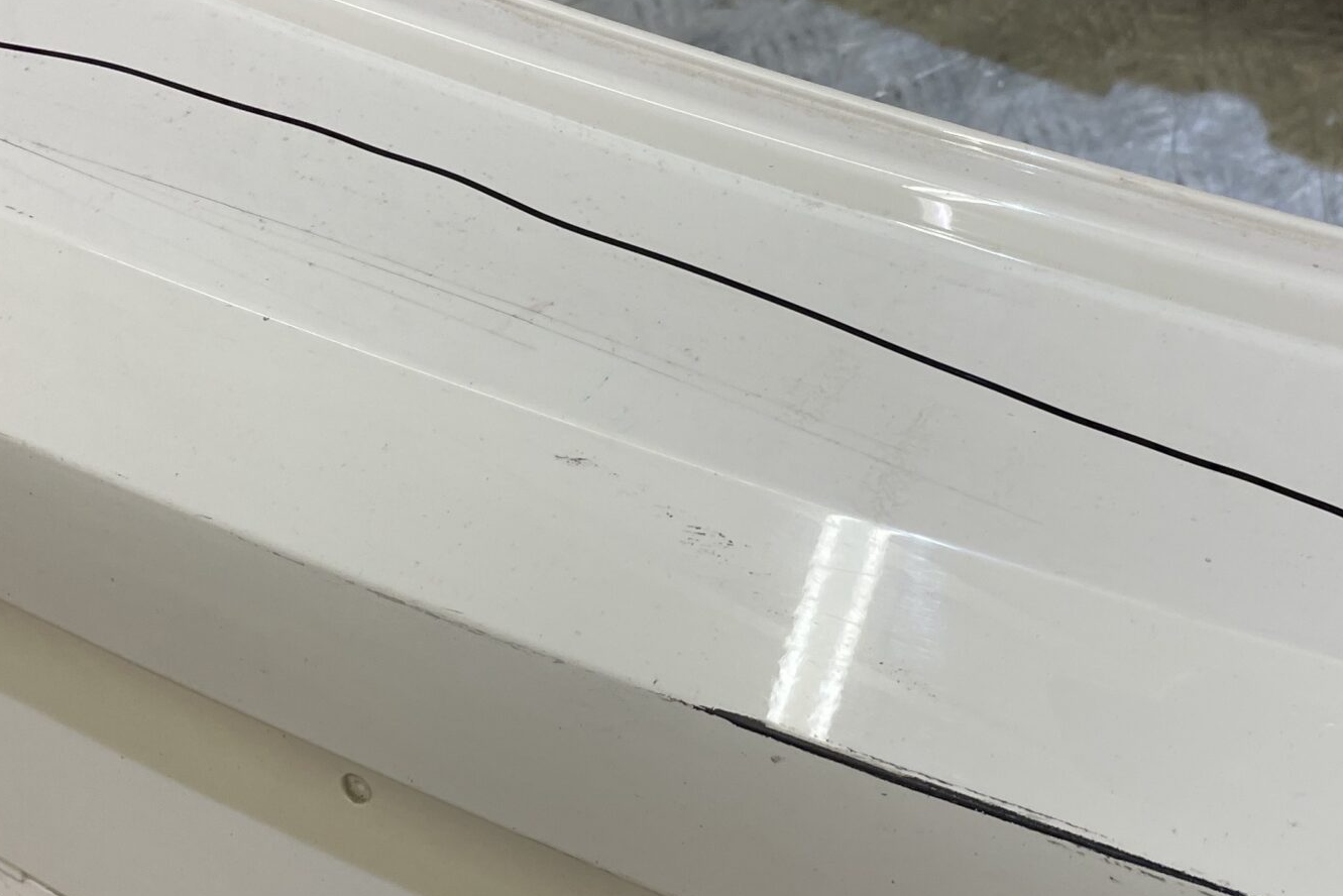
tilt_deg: -69.6
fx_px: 1940
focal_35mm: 52
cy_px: 439
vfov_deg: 26.0
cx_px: 731
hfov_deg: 38.2
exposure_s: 1/100
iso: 64
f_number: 1.6
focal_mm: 4.2
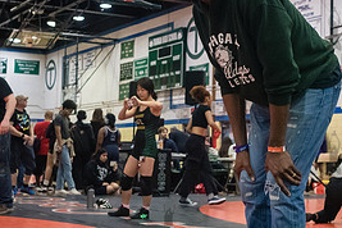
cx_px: 168
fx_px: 722
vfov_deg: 17.9
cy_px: 90
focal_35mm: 76
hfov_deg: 26.7
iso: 8000
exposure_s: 1/400
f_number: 4
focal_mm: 35
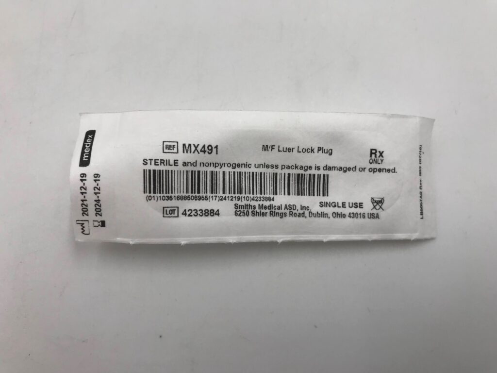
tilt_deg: -75.0
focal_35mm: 28
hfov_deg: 63.4
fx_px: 402
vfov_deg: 49.7
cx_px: 248
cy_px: 186
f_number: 1.8
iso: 20
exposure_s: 1/136
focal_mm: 3.99
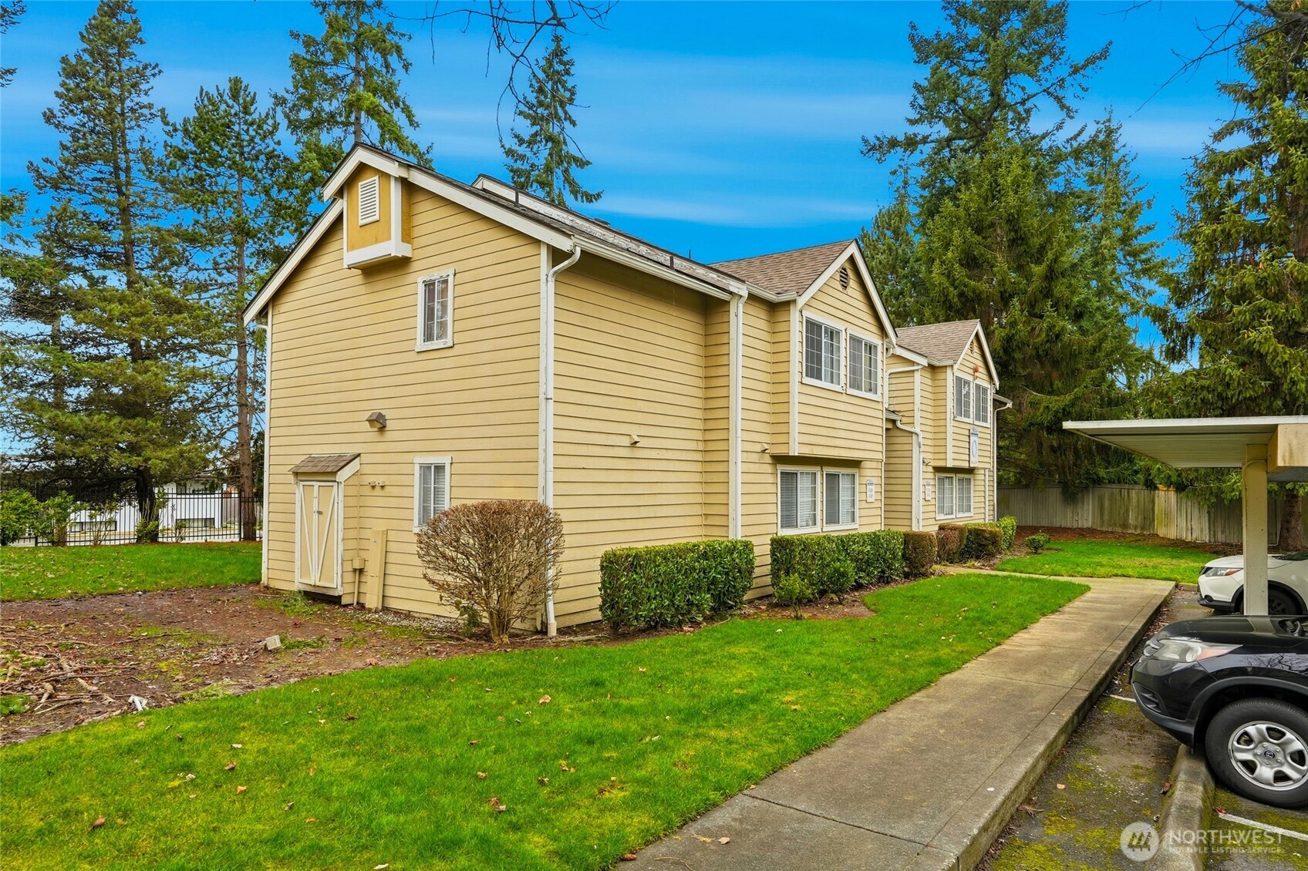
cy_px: 436
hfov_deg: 81.2
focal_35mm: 21
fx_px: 763
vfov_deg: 59.5
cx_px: 654
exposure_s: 1/1250
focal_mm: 21
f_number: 9
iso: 400
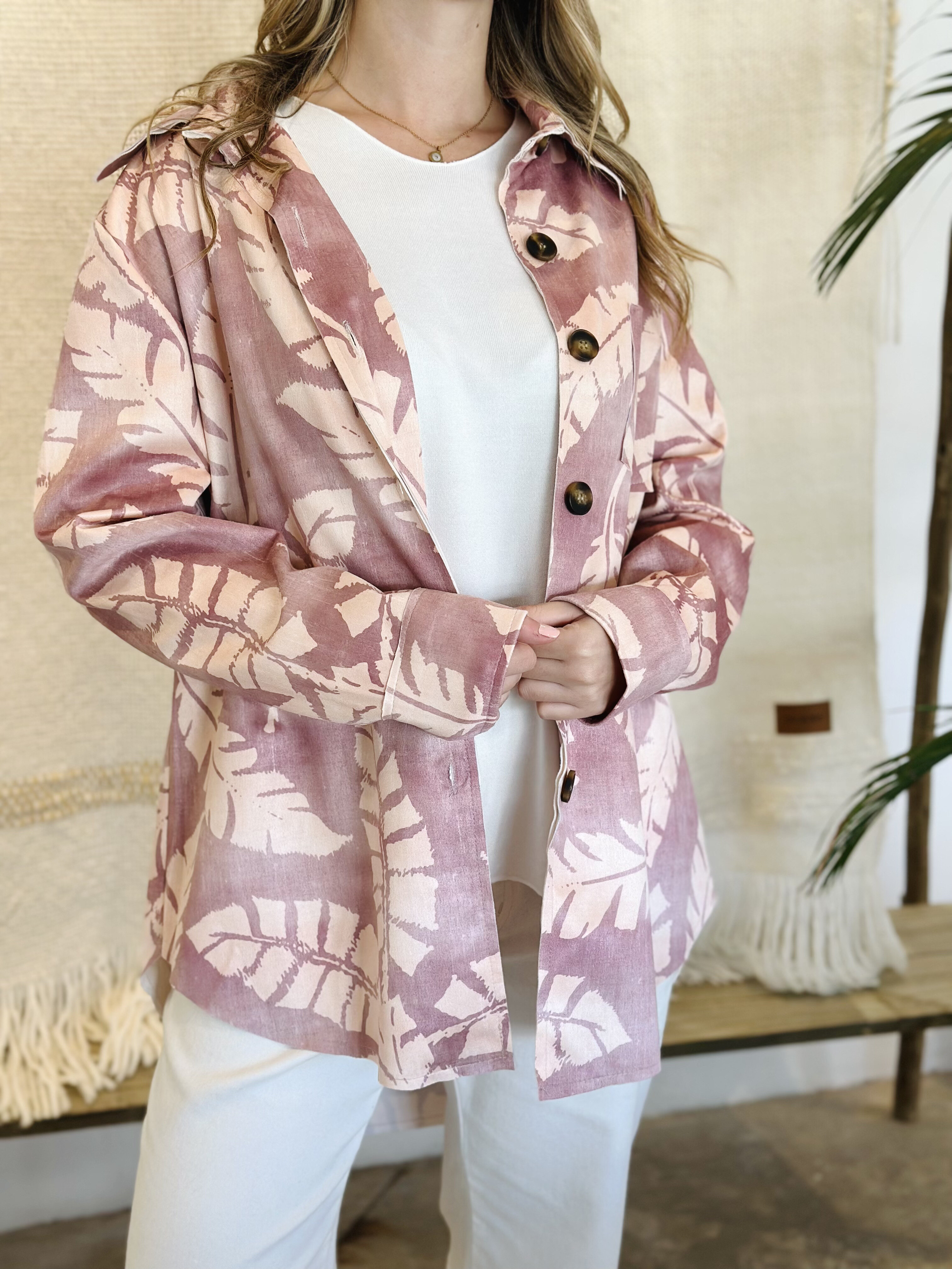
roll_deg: -0.7
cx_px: 476
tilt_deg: -13.4
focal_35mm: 48
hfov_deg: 30.3
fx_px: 1760
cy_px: 634
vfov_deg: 39.7
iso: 64
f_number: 1.78
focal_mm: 6.86
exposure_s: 1/159
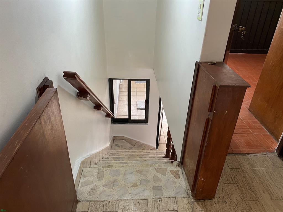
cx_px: 142
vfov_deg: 53.1
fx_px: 213
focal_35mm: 26
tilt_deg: -31.2
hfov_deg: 67.3
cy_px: 106
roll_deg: -2.1
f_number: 1.8
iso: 320
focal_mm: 4.25
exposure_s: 1/40
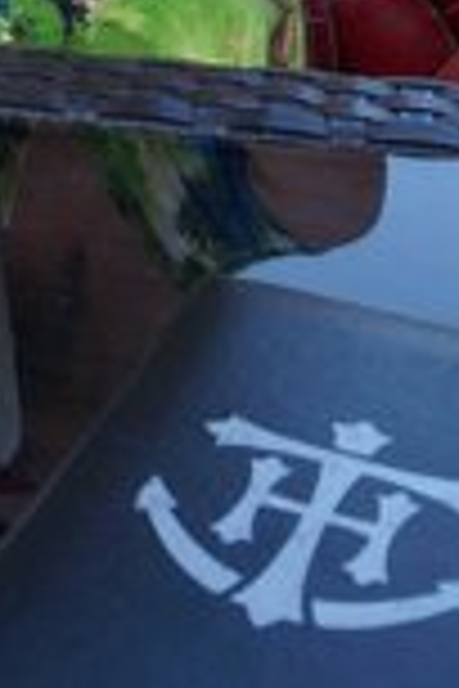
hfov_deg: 13.8
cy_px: -333
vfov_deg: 19.1
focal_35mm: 94
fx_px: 1798
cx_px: -182
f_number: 6.3
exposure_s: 1/80
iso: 100
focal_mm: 16
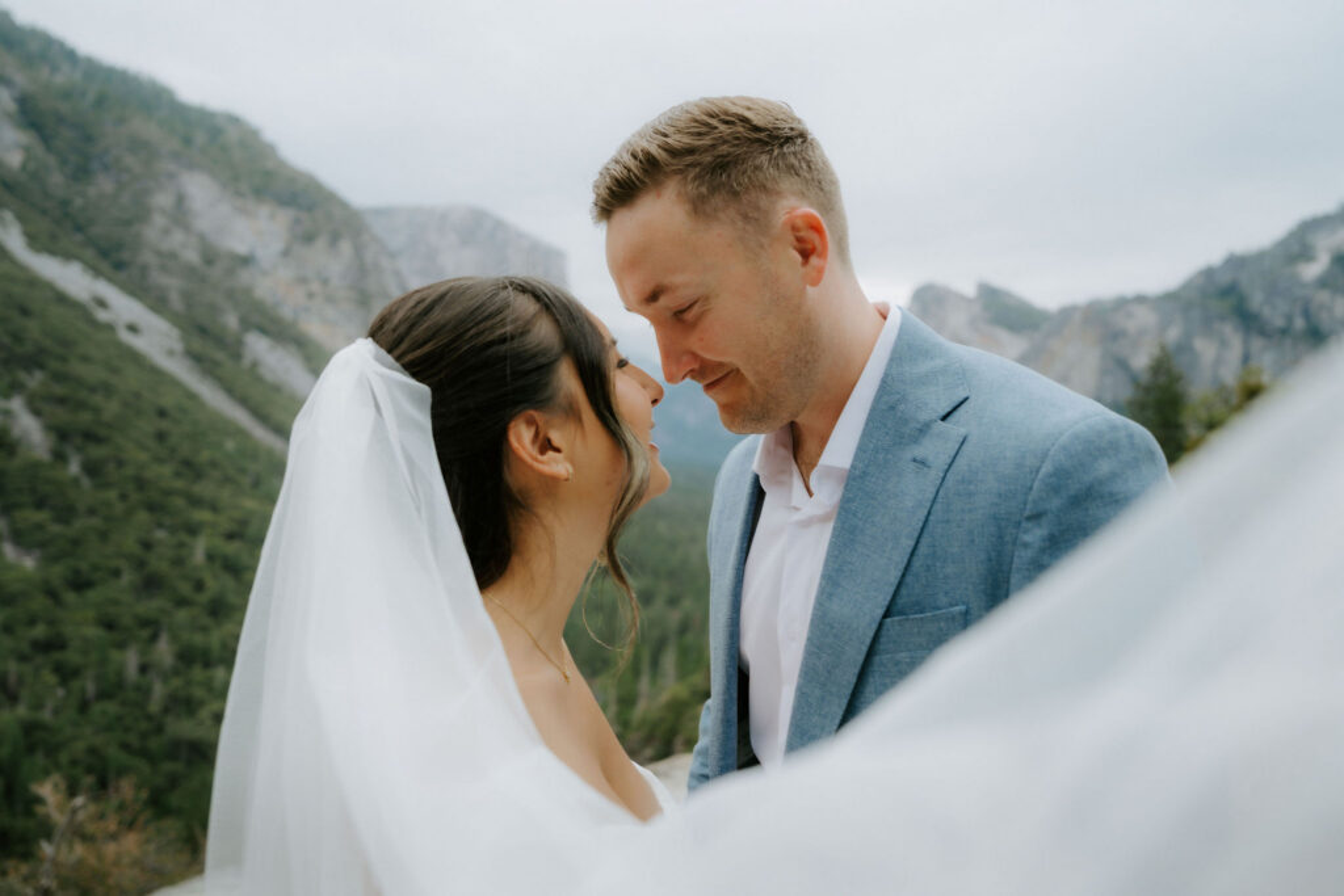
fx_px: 933
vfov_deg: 51.3
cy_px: 448
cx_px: 672
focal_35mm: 25
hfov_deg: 71.5
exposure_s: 1/250
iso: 80
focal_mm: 25
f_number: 2.8
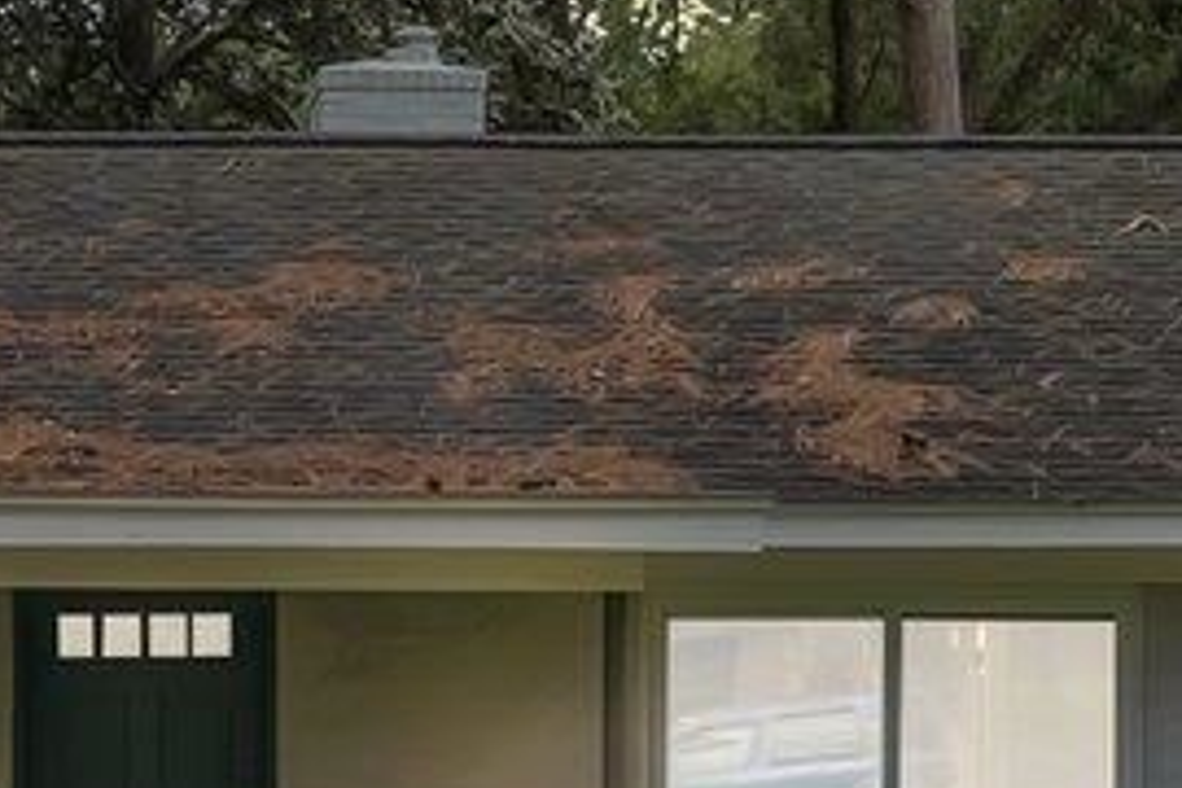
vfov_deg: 6.2
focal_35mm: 220
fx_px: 7223
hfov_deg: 9.2
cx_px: -197
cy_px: 615
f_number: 8
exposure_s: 1/250
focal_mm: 19.1
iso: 250
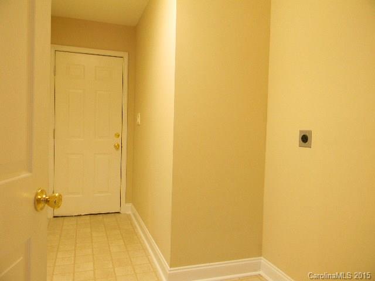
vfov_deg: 49.7
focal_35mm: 28
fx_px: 303
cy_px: 140
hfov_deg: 63.4
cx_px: 188
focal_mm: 5
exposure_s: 1/7.9
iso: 125
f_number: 3.5
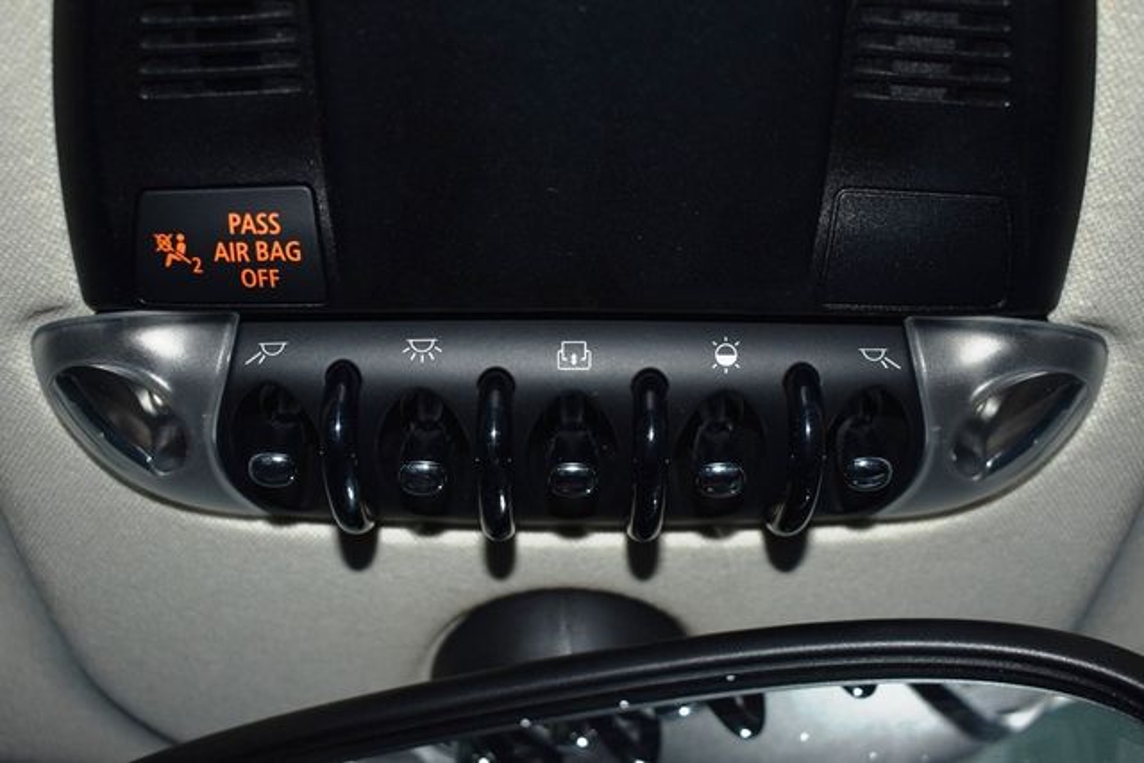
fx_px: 1430
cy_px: 382
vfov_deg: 29.9
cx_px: 572
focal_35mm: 45
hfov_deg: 43.6
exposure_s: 1/60
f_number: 4.2
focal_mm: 30
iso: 250
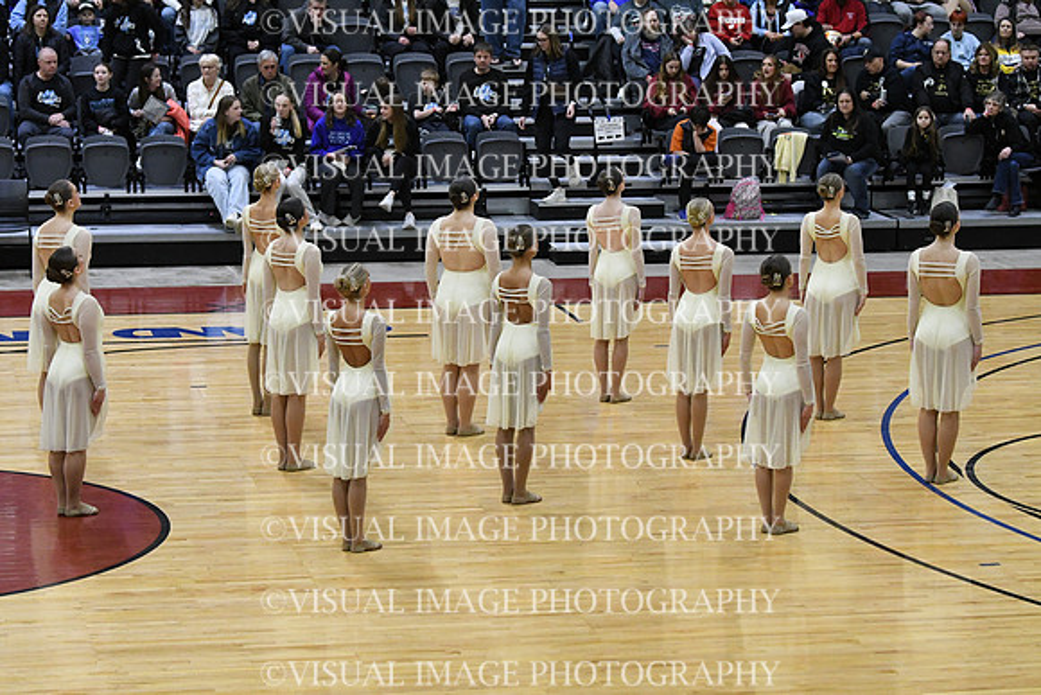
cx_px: 520
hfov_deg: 19.5
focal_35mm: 105
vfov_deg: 13.0
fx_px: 3037
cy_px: 348
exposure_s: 1/500
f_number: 4
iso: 5000
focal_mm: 70
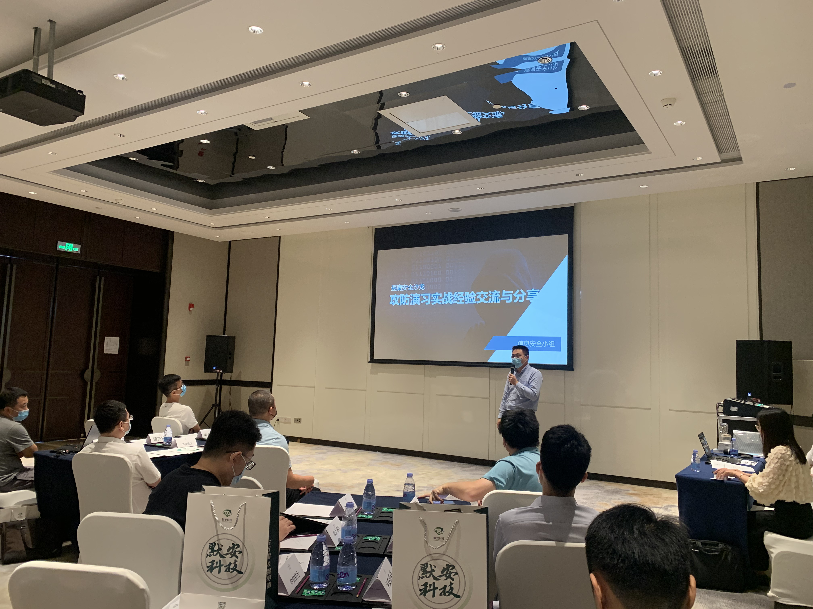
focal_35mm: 26
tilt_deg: +5.0
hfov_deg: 67.3
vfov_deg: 53.1
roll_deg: -3.0
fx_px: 611
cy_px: 304
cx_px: 406
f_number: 1.8
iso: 160
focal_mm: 4.25
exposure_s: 1/60
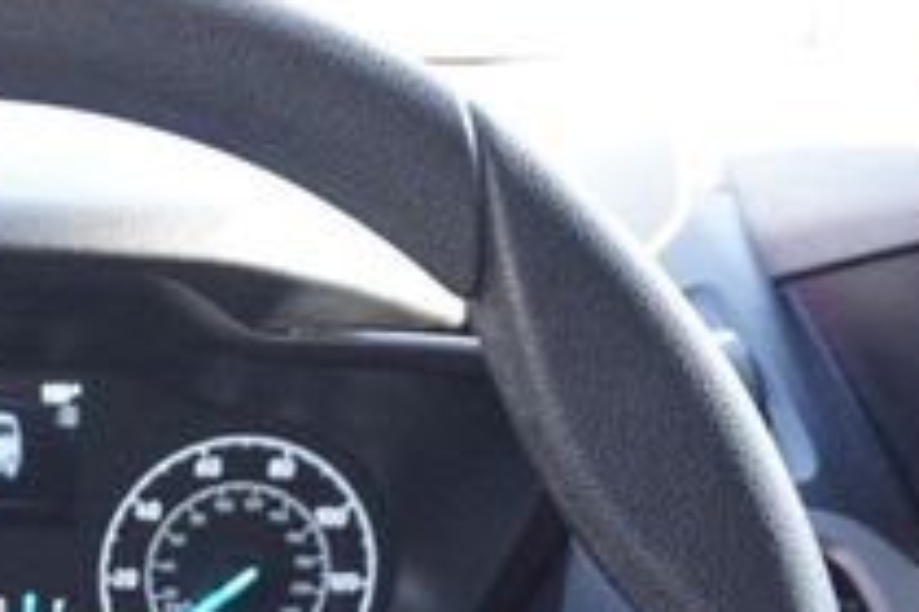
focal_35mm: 73
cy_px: 892
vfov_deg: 17.1
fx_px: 1863
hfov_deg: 25.8
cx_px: -66
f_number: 4
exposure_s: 1/160
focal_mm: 16
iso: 1600
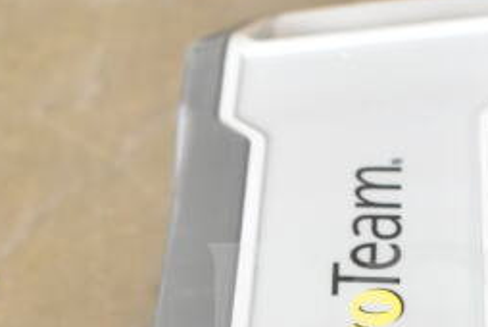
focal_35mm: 135
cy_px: 394
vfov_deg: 10.0
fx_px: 1829
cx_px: 378
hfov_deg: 15.1
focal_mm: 25
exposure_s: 1/100
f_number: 5
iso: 1600
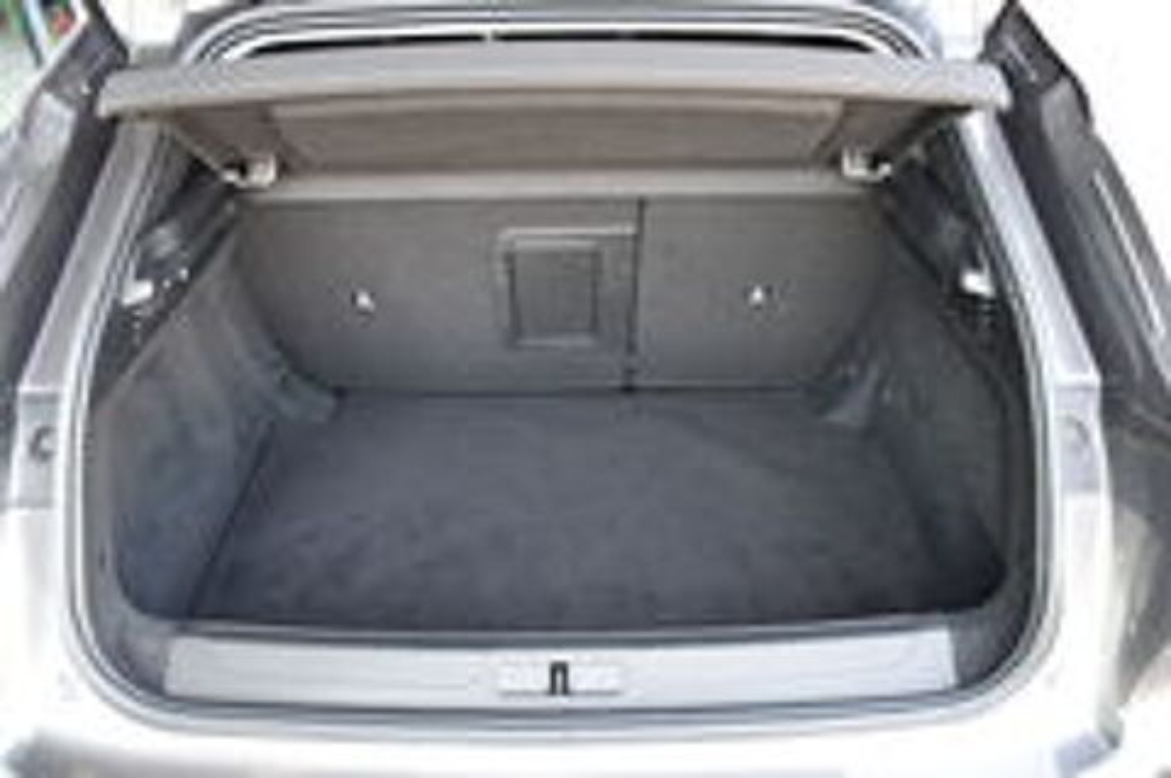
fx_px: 975
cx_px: 586
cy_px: 389
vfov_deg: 43.5
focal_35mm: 30
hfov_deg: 62.0
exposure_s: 1/60
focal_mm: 20
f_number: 4
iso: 720
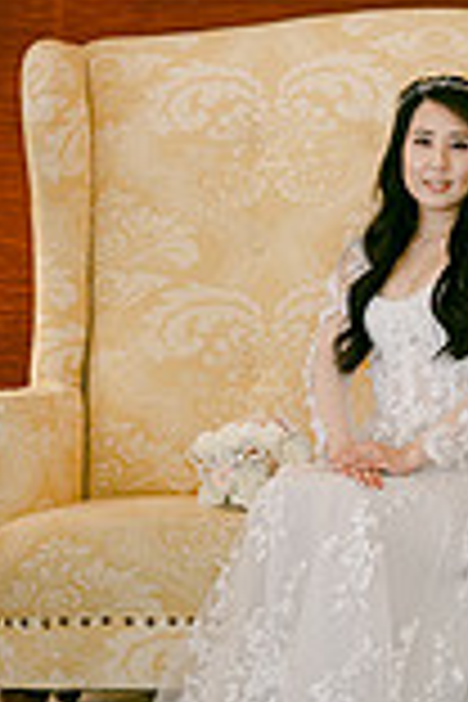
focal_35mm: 144
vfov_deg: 14.2
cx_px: 405
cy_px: 248
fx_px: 2808
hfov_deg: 9.5
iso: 400
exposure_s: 1/80
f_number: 1.8
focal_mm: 50
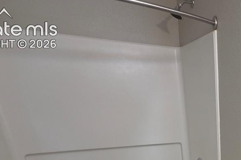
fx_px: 221
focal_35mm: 33
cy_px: 217
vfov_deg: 30.0
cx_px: 239
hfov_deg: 47.7
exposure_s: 1/120
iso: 320
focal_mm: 2.2
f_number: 2.2
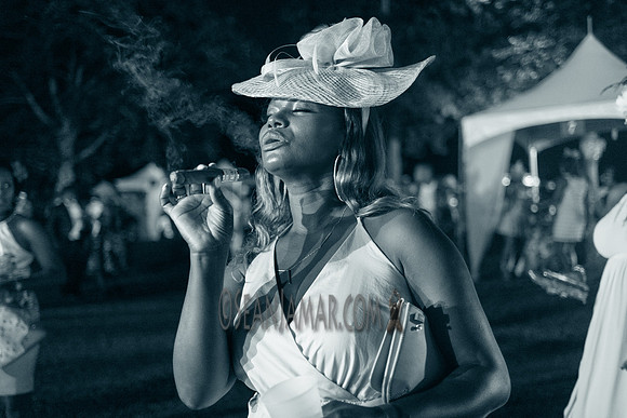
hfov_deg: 54.4
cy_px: 209
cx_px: 314
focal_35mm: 35
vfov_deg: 37.9
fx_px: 610
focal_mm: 35
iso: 4000
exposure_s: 1/250
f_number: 2
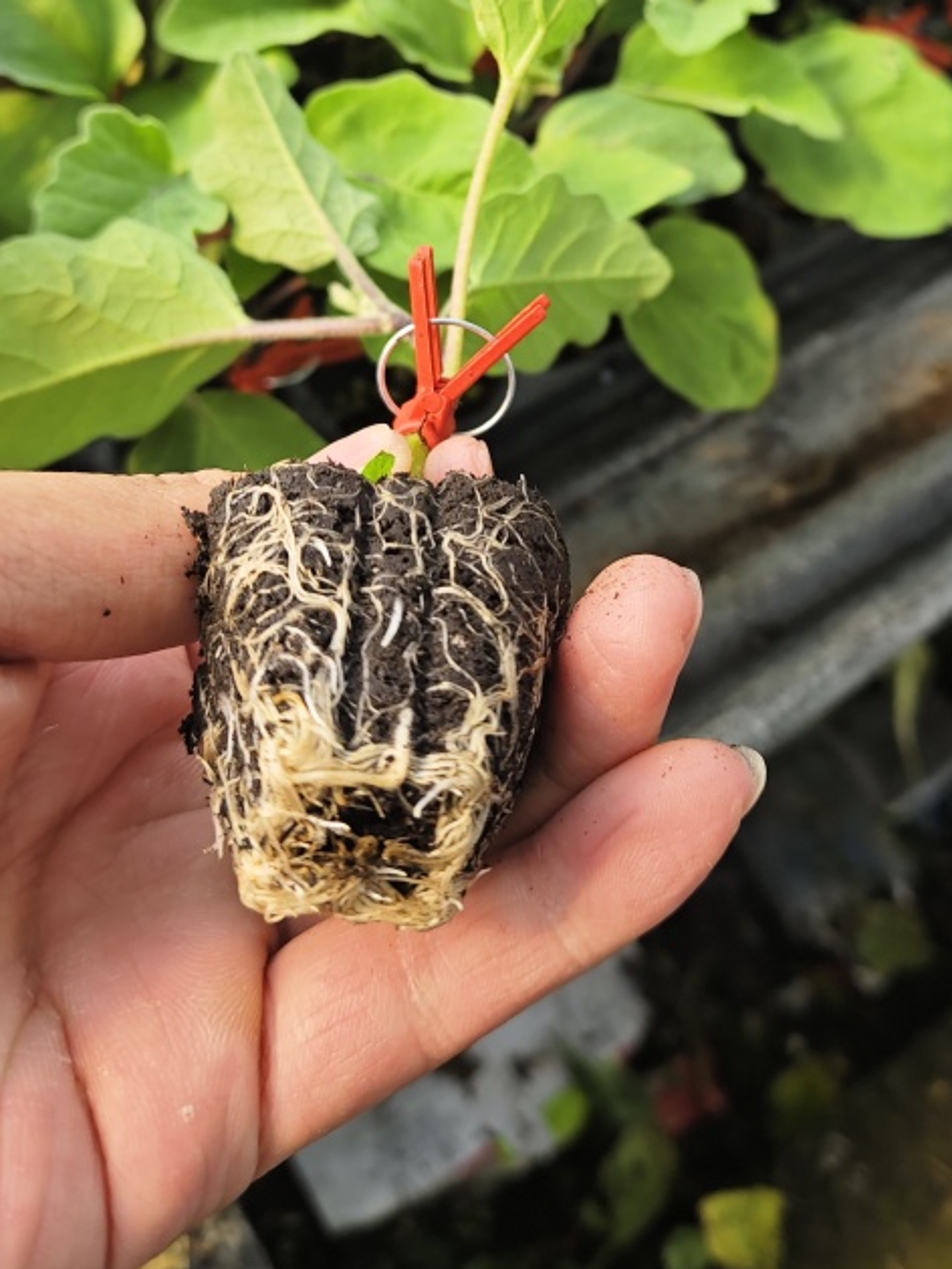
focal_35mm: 39
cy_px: 318
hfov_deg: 36.8
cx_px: 547
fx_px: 1430
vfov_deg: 46.2
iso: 71
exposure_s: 1/405
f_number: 1.75
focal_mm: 5.5
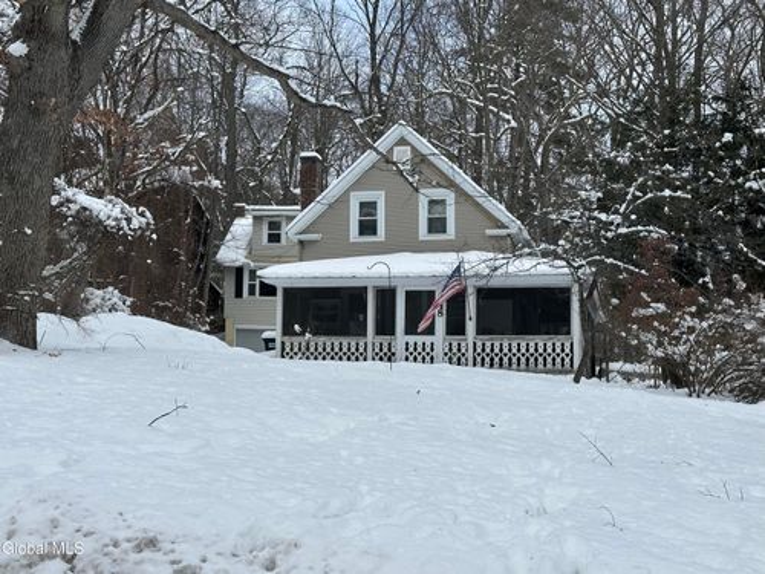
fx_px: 1061
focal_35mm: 48
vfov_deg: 30.3
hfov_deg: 39.7
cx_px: 382
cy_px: 287
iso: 64
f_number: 1.78
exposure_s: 1/4184
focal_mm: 6.86
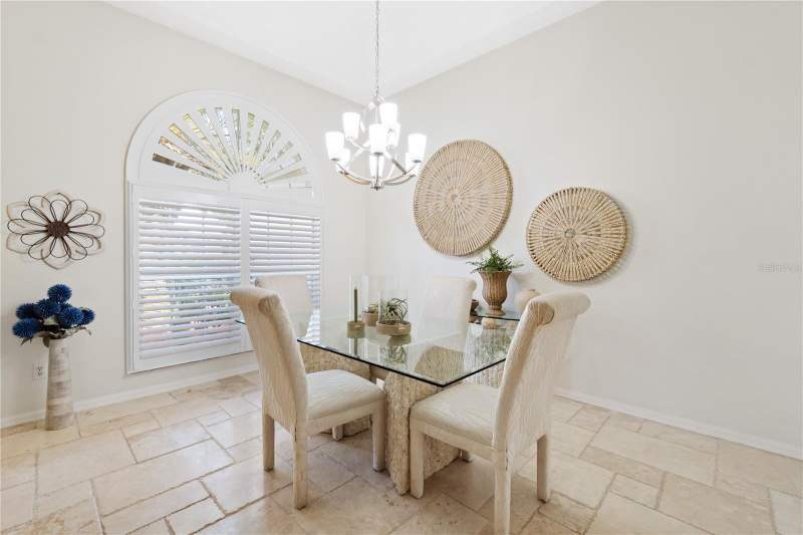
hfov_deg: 100.4
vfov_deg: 77.3
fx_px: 334
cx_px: 402
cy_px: 268
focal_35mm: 15
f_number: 8
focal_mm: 10
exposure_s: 1/2.5
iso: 100
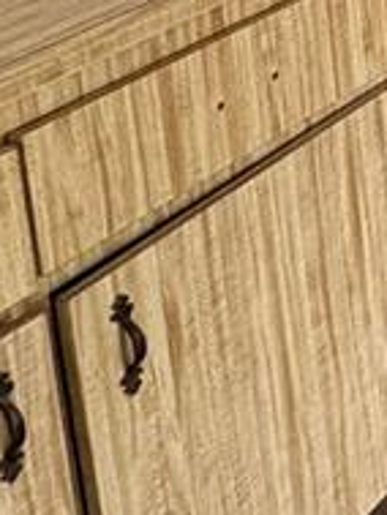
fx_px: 1325
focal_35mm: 89
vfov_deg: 18.8
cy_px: -308
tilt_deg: -9.8
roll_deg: -1.6
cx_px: 1134
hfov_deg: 11.1
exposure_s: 1/60
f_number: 2.2
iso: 200
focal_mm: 2.22
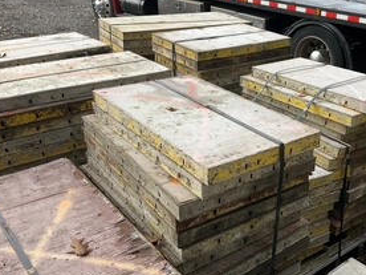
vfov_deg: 34.3
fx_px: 444
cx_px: 251
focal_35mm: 42
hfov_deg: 44.0
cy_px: 141
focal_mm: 3
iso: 25
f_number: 1.8
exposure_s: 1/406
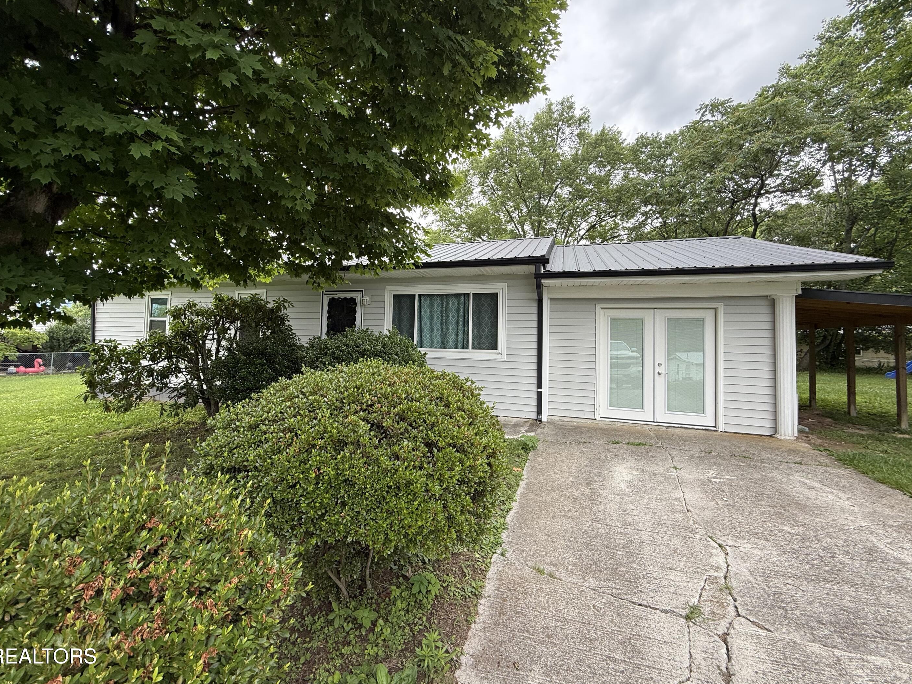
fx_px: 395
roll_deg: -1.6
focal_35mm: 15
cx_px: 430
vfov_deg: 81.7
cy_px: 323
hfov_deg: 98.1
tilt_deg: +2.5
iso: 50
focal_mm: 2.22
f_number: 2.2
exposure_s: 1/173
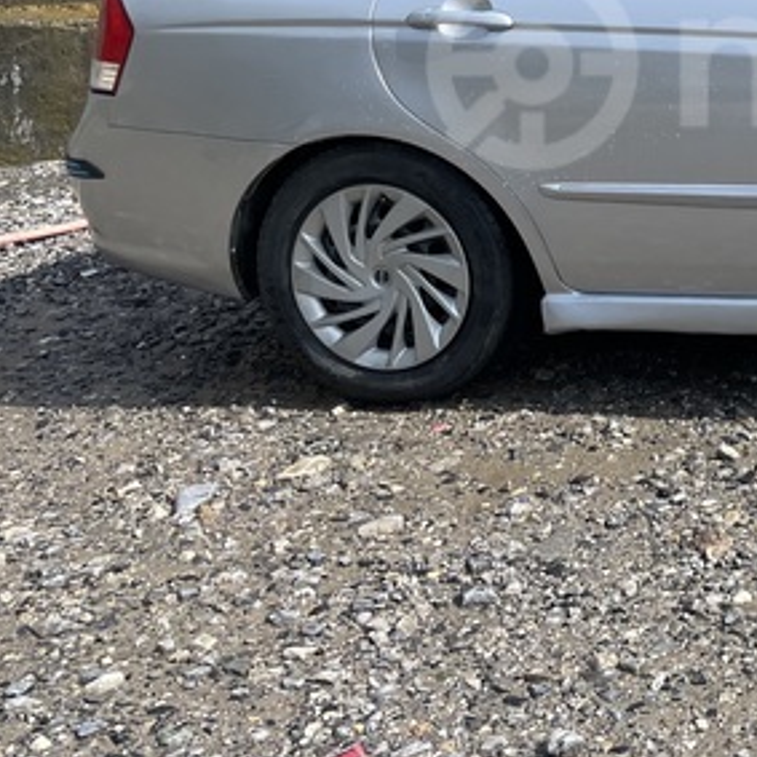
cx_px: 1065
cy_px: 64
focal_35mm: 65
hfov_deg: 22.7
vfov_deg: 25.6
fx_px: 1608
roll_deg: +0.2
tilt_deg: -6.7
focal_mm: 4.2
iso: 32
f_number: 1.6
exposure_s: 1/1795
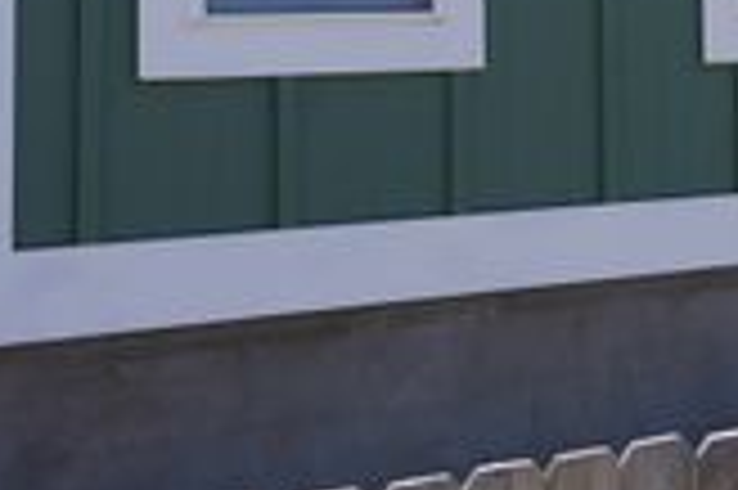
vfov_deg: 12.0
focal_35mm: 110
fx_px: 2253
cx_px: 792
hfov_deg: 18.0
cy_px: -180
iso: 80
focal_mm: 36
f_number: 5.6
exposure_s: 1/400
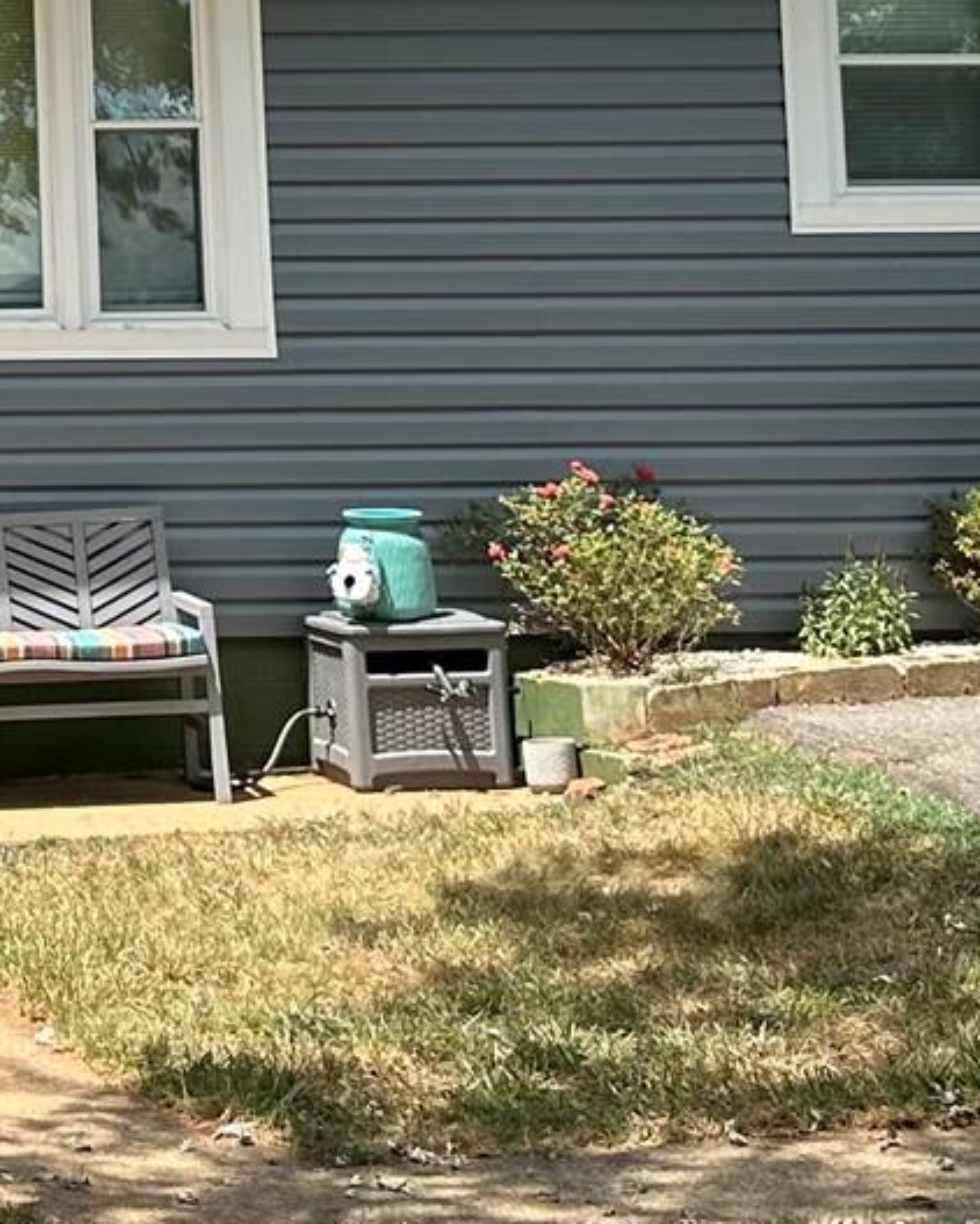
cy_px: 107
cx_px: -448
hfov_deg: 15.7
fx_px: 3297
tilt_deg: +6.7
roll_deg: +0.7
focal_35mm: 91
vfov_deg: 20.6
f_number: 1.78
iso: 80
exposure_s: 1/1812
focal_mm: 6.86
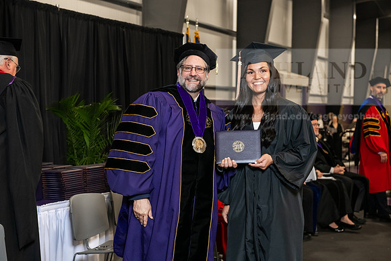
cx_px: 196
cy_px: 130
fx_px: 717
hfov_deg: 30.5
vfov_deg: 20.6
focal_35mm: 66
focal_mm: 66
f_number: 5
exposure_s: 1/200
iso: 2500
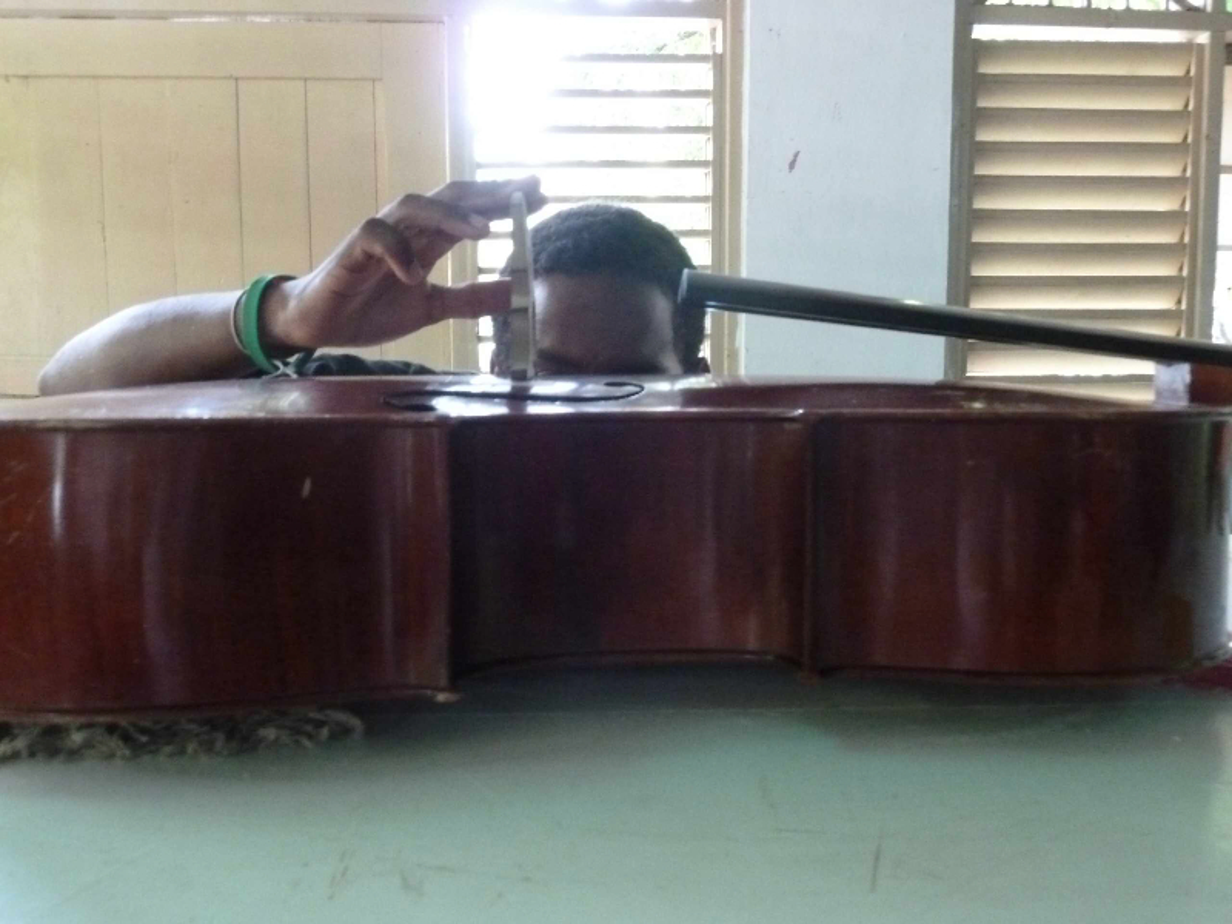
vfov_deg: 44.2
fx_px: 1139
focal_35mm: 32
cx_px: 616
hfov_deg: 56.8
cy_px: 462
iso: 800
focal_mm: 5.3
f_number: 3.5
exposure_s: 1/20
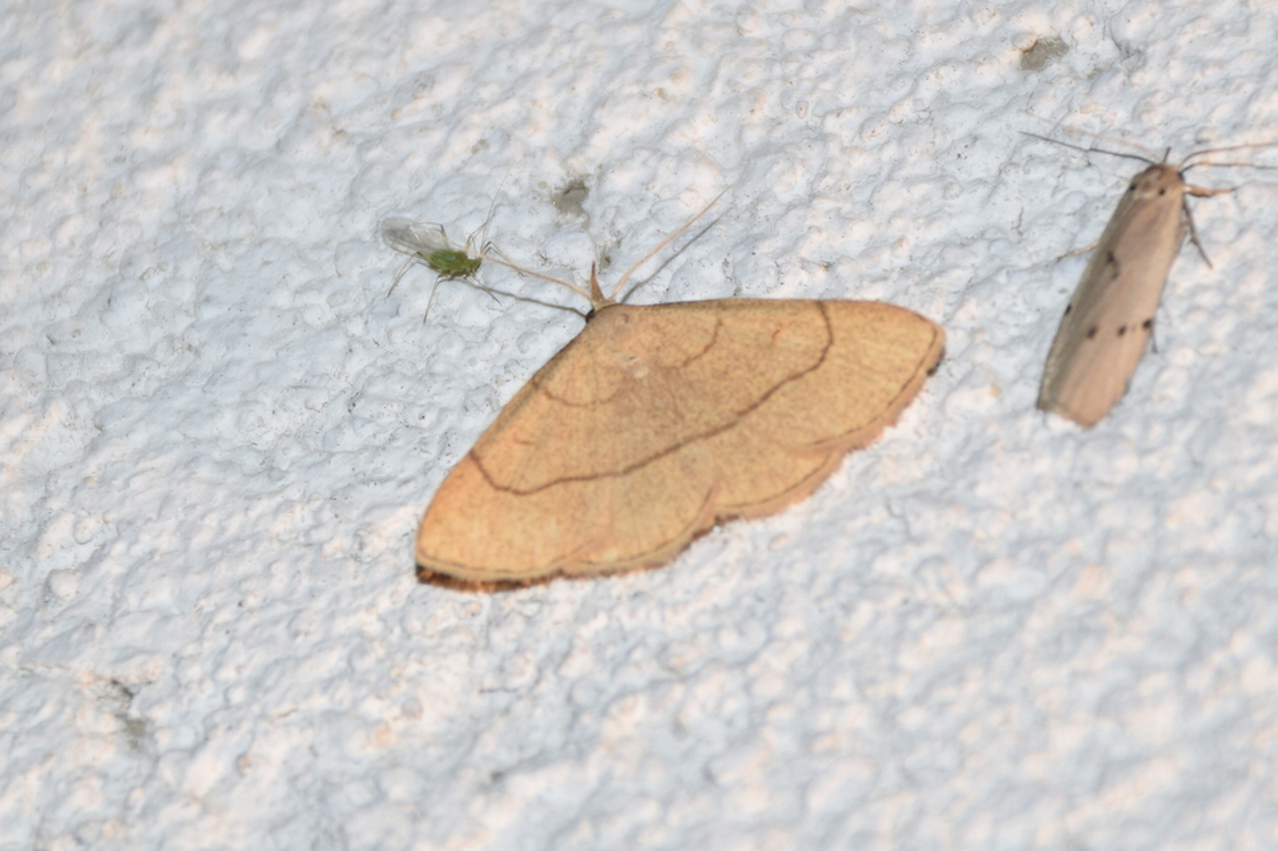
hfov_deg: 9.8
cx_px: 639
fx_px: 7452
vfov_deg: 6.5
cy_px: 426
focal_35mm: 210
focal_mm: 140
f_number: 7.1
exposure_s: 1/60
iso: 320
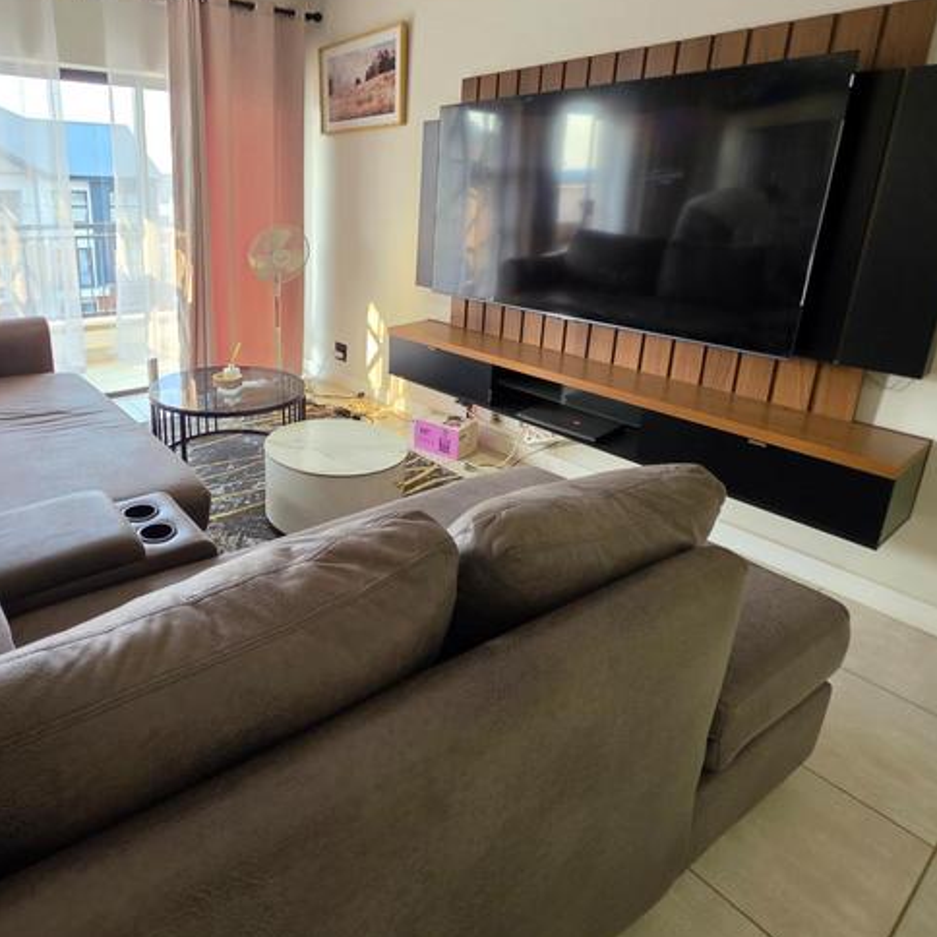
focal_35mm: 19
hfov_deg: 75.0
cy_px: 366
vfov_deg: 76.6
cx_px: 304
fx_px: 582
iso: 80
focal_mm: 2.2
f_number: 1.9
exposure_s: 1/100
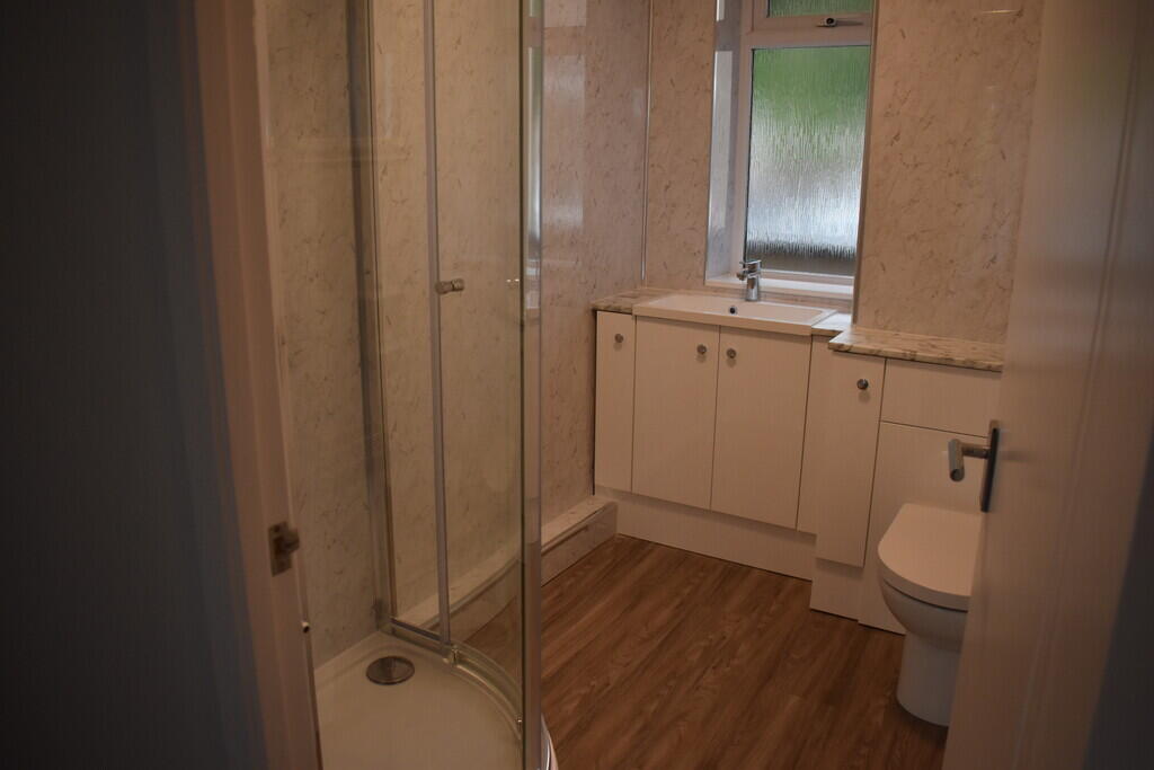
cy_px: 385
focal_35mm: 27
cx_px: 577
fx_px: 866
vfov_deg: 47.9
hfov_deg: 67.4
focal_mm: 18
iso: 800
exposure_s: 1/200
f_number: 3.5
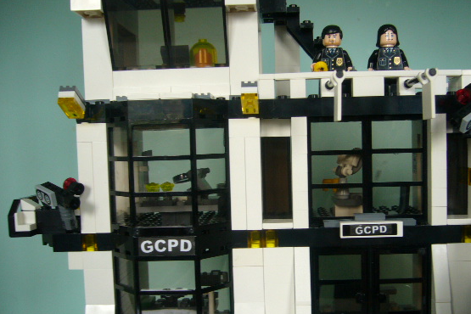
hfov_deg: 46.3
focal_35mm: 42
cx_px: 270
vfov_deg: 31.8
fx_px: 549
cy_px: 188
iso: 100
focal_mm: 5.8
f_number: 2.8
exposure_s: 1/40
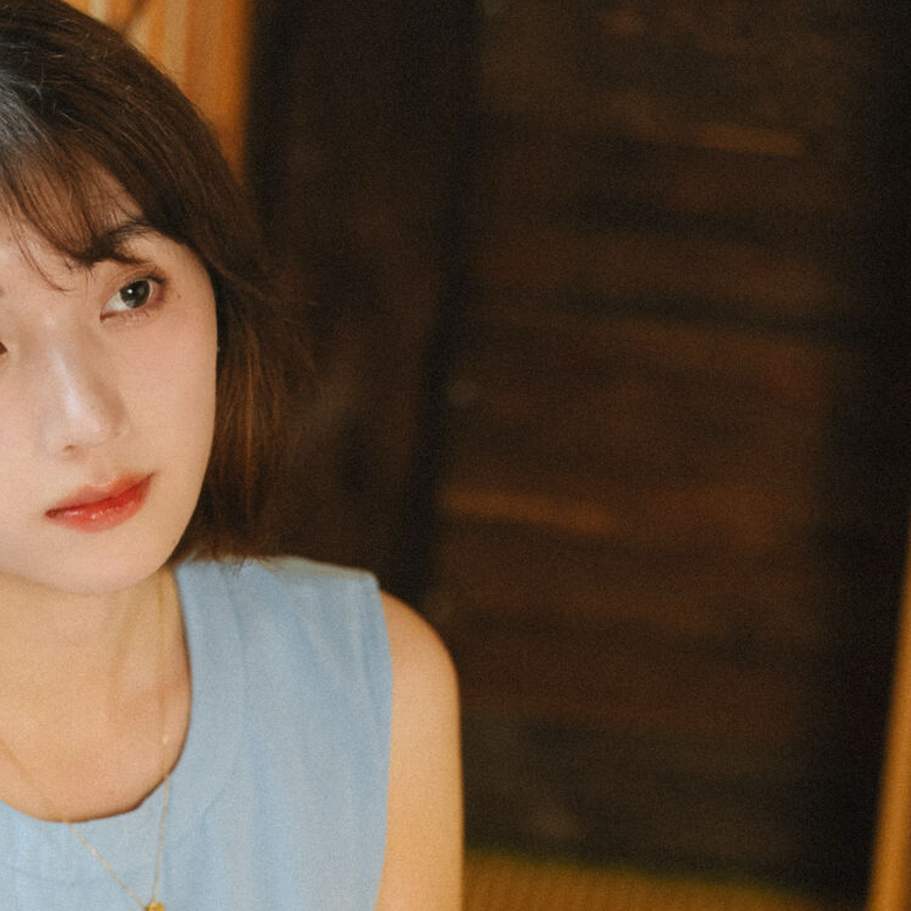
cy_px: 863
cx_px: 264
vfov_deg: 8.5
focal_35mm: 206
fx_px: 6134
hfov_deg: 8.5
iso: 400
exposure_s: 1/320
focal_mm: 100
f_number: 2.8
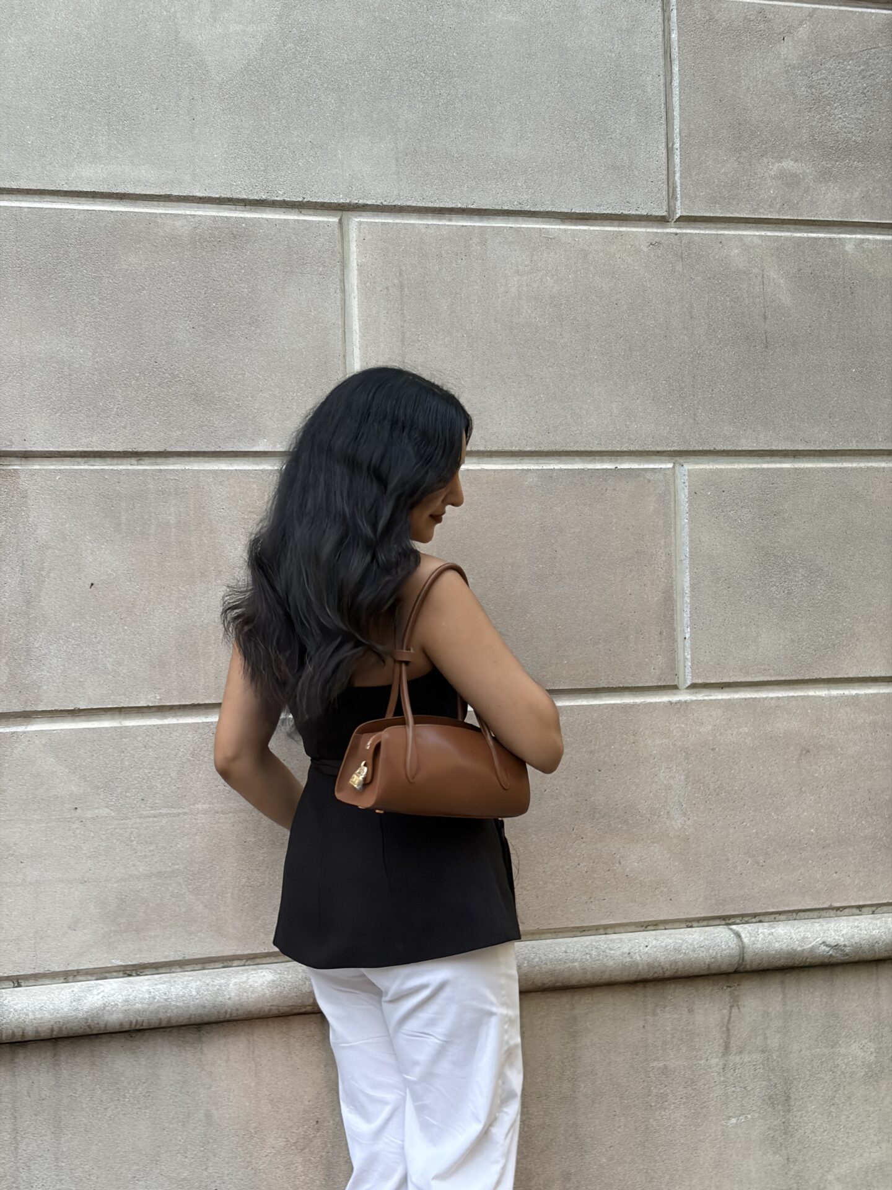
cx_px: 446
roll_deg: +1.6
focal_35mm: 52
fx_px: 1787
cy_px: 595
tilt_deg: -0.5
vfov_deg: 36.8
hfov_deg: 28.0
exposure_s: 1/40
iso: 125
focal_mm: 5.96
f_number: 1.6
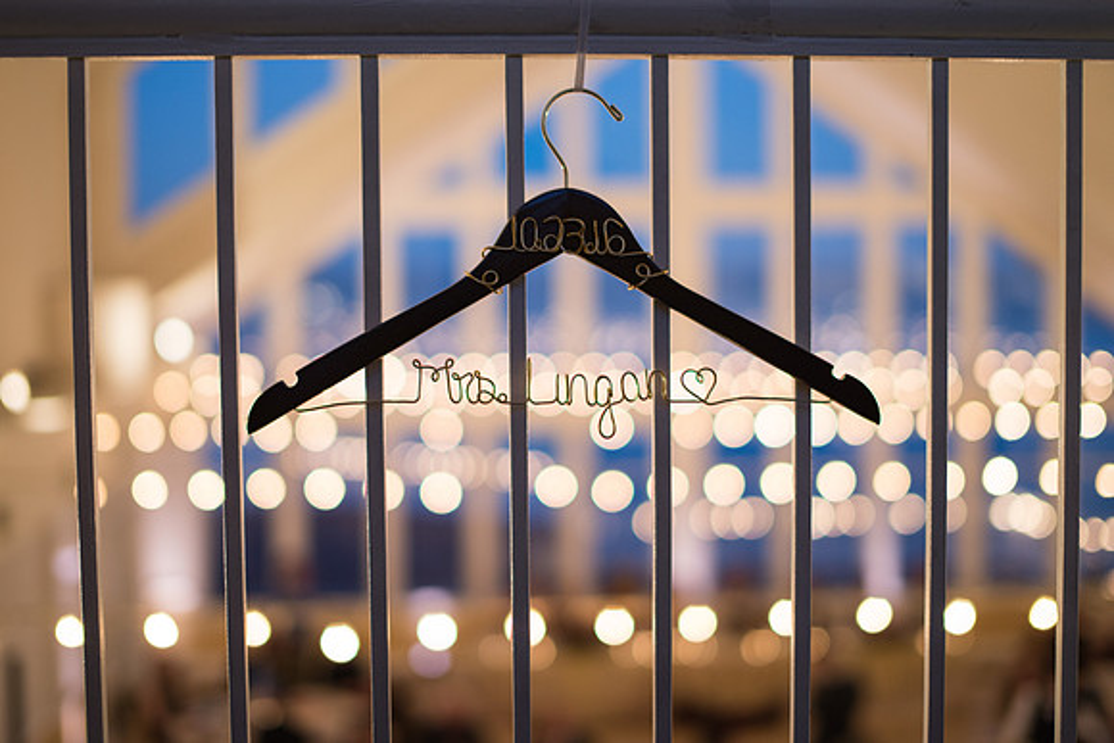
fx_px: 1631
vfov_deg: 25.7
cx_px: 567
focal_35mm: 53
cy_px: 359
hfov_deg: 37.7
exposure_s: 1/80
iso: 640
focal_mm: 50
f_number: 1.4
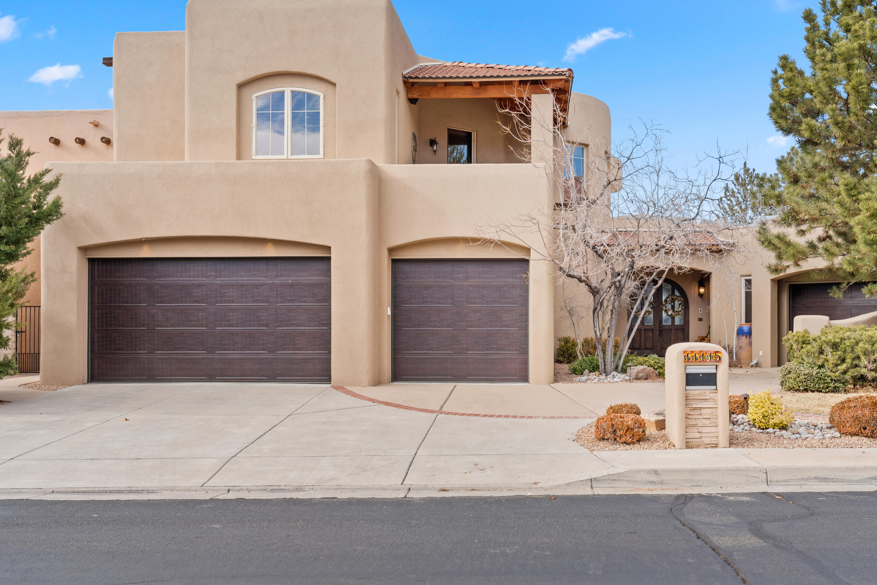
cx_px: 488
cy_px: 282
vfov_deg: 36.9
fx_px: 877
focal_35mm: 36
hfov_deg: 53.0
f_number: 9
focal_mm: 31
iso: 320
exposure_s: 1/100
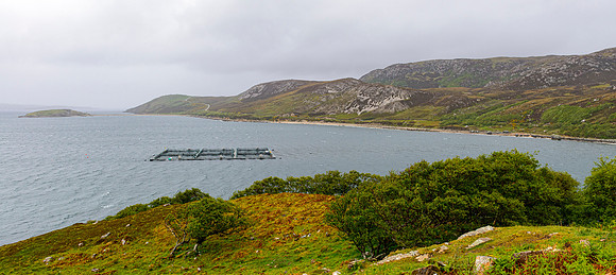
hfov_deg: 73.7
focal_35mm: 26
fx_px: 411
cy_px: 134
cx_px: 308
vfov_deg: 37.0
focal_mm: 24
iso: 250
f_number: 5.6
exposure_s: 1/640
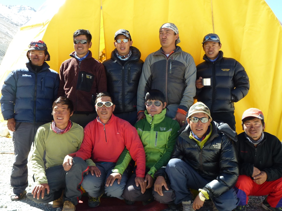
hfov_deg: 49.0
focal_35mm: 38
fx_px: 310
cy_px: 106
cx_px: 141
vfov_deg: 37.7
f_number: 3.8
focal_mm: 6.8
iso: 100
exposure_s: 1/200
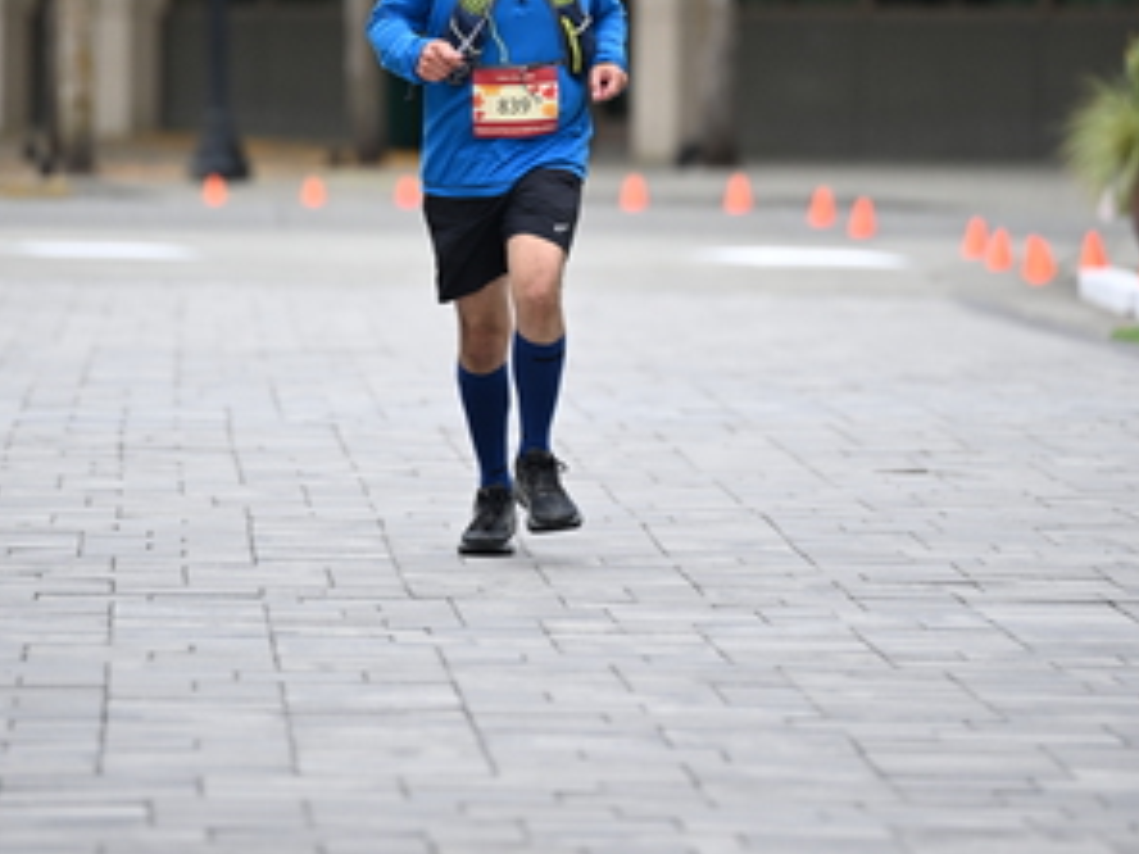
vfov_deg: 4.2
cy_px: 54
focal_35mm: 357
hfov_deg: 5.6
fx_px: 11747
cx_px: 579
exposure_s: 1/1600
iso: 640
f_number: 2.8
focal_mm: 200
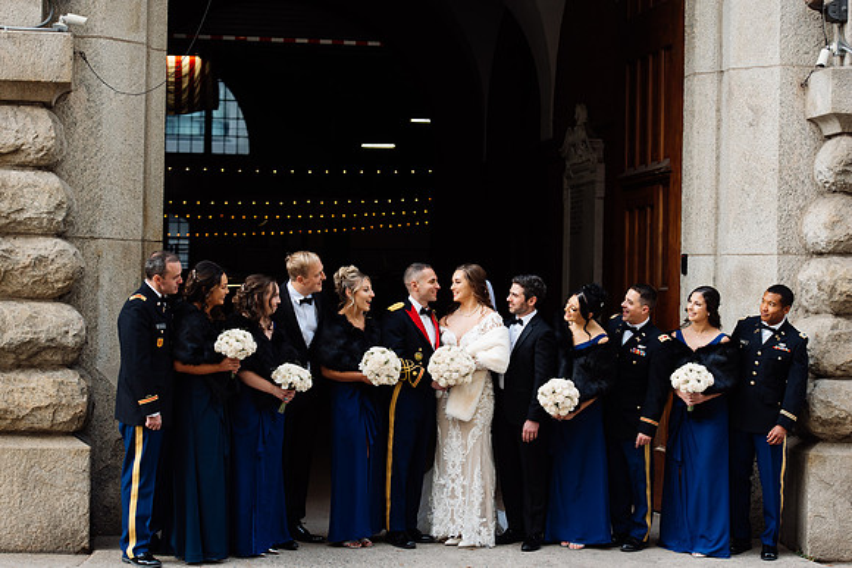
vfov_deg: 15.9
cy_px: 284
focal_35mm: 86
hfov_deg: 23.6
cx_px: 426
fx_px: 2036
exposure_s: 1/200
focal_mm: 86
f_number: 5
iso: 250
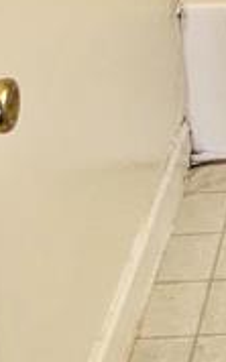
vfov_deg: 15.8
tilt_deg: -11.8
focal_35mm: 119
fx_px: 1175
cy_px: -222
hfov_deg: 9.9
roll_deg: -0.6
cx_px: 509
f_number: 1.5
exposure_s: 1/120
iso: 64
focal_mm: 5.7
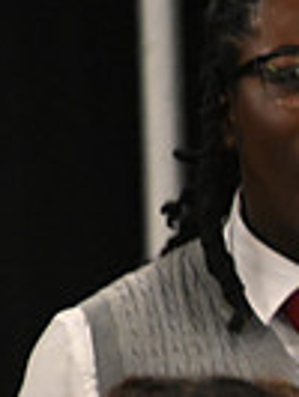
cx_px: 807
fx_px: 24135
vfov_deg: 0.9
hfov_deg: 0.7
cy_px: 478
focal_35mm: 2099
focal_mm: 500
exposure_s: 1/250
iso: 10000
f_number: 6.3
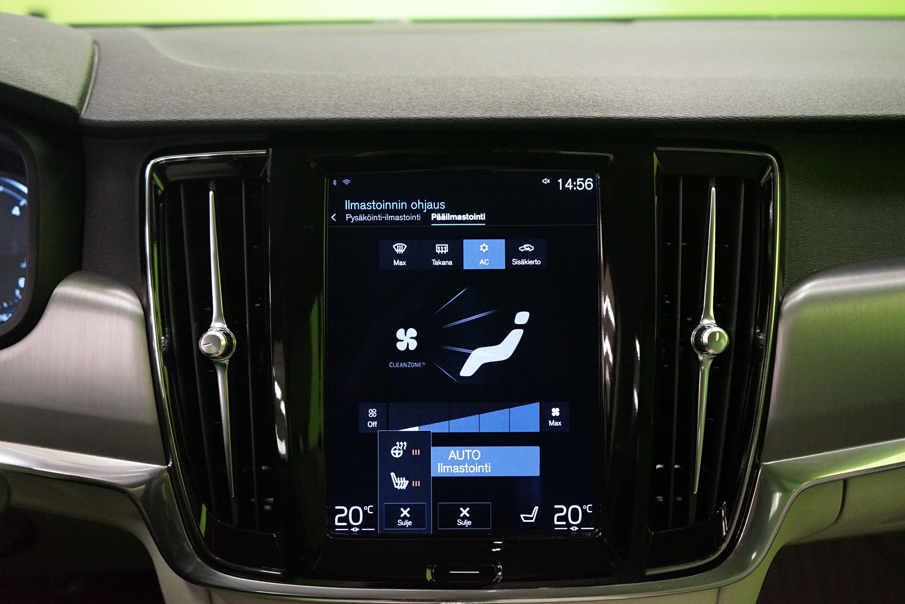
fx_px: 804
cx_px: 452
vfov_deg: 41.1
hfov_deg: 58.7
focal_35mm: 32
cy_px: 302
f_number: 4
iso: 6400
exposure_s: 1/30
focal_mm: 32
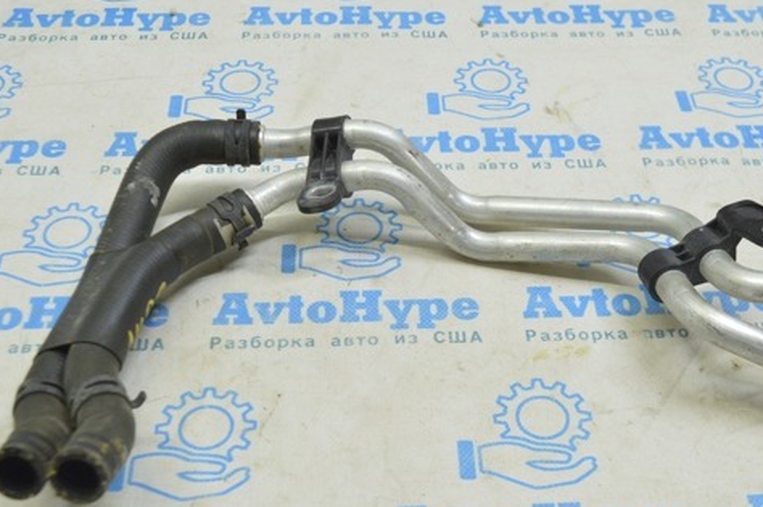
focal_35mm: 51
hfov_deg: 39.1
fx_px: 1073
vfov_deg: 26.5
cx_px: 417
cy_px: 299
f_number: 5.6
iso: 400
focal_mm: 25
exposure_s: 1/20
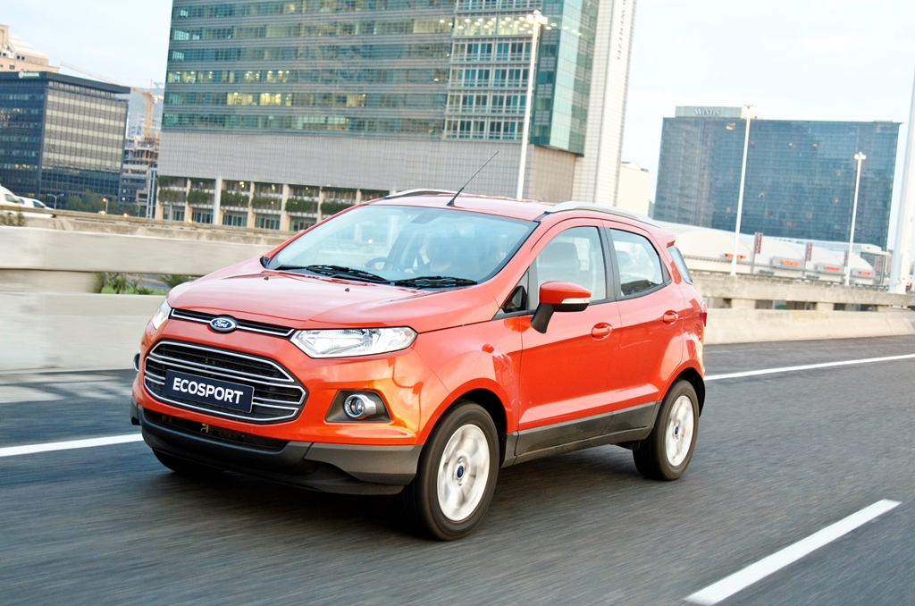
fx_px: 1217
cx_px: 458
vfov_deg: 27.9
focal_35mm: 48
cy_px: 303
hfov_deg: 41.2
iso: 400
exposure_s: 1/125
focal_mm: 32
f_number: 3
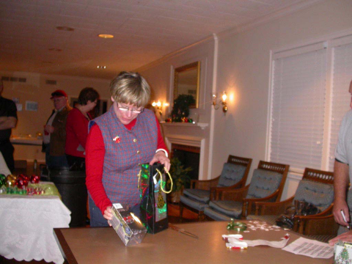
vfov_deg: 37.7
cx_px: 176
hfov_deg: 49.0
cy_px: 132
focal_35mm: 38
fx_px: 386
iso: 200
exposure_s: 1/60
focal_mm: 7.85
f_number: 2.6
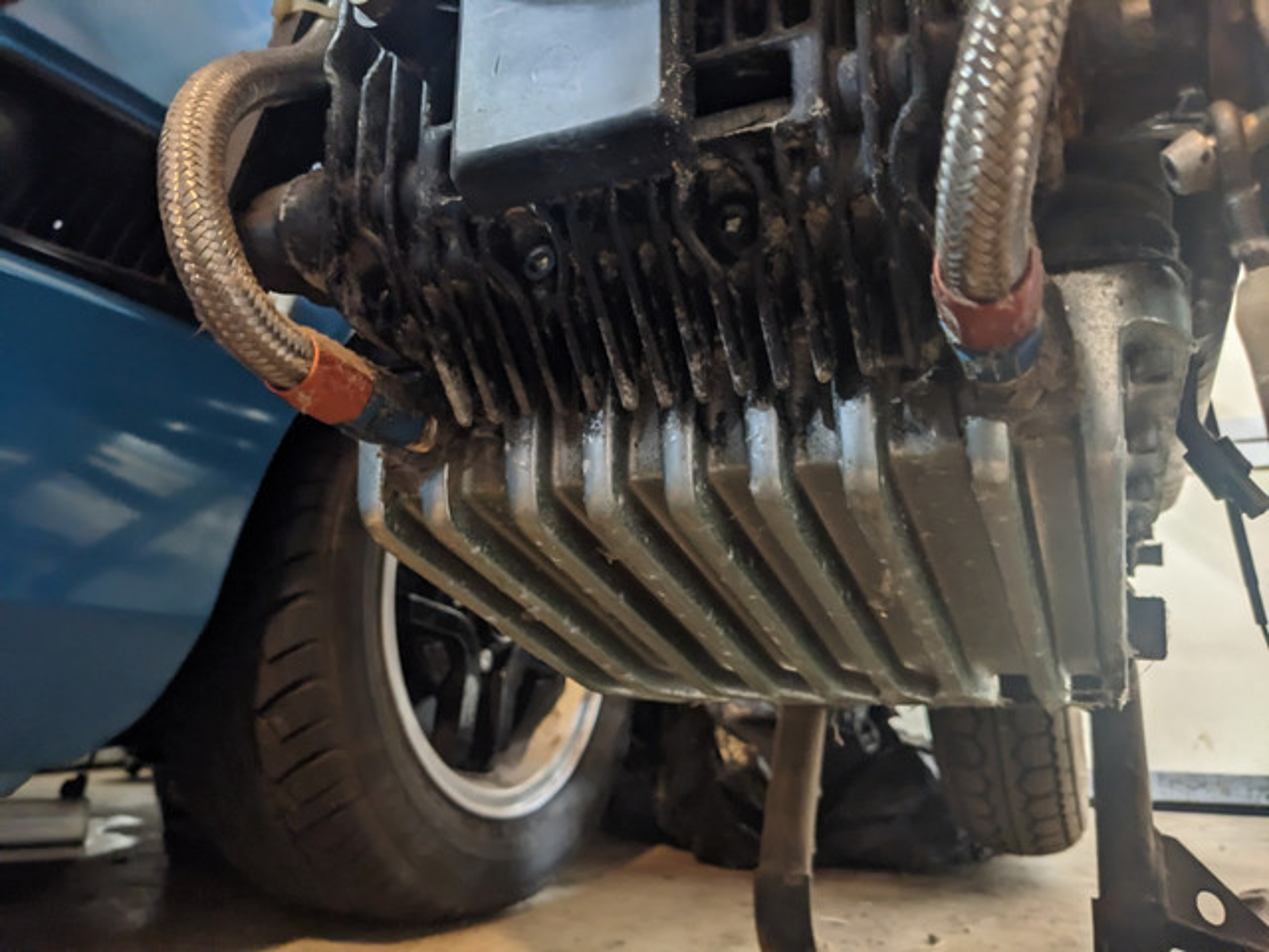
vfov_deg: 51.4
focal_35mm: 27
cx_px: 634
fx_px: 990
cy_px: 476
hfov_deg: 65.3
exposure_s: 1/8.57
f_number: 1.73
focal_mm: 4.38
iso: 271
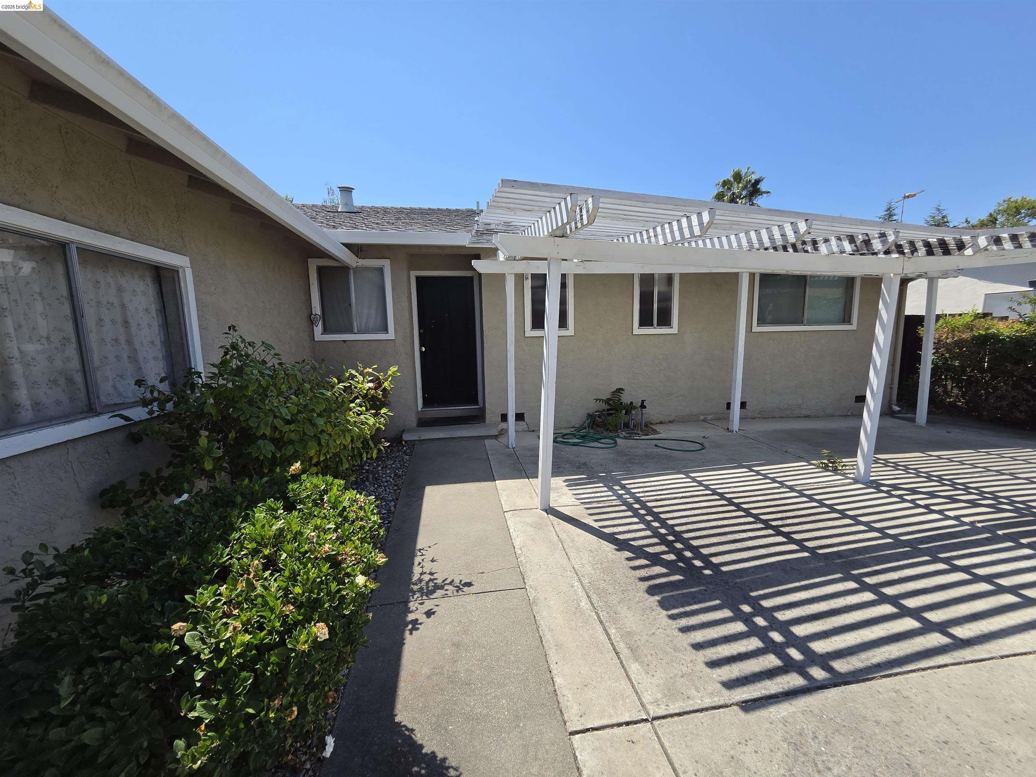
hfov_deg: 106.2
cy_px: 388
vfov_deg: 89.9
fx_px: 389
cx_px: 518
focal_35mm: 13
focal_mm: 2.2
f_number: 2.2
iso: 100
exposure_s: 1/2913
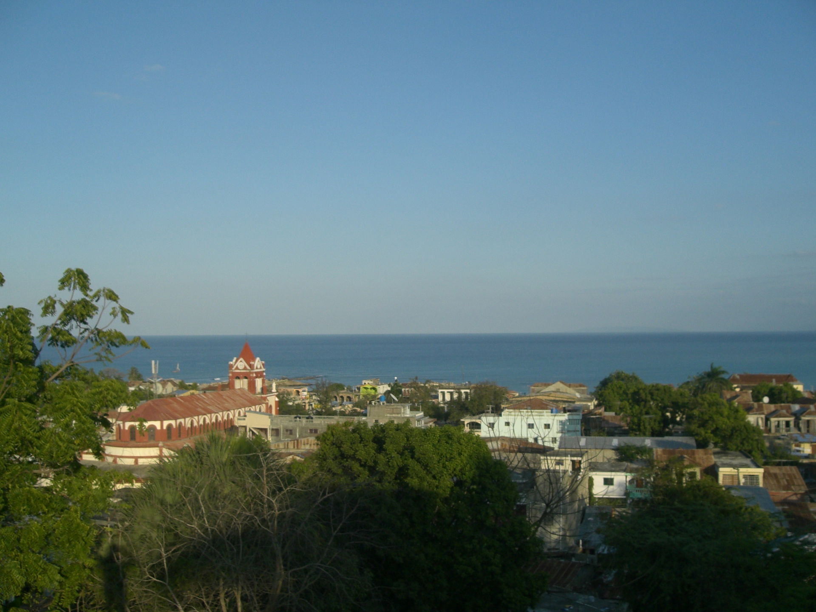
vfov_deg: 37.7
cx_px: 408
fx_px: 896
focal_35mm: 38
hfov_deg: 49.0
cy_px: 306
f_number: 4.4
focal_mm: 6.3
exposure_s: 1/640
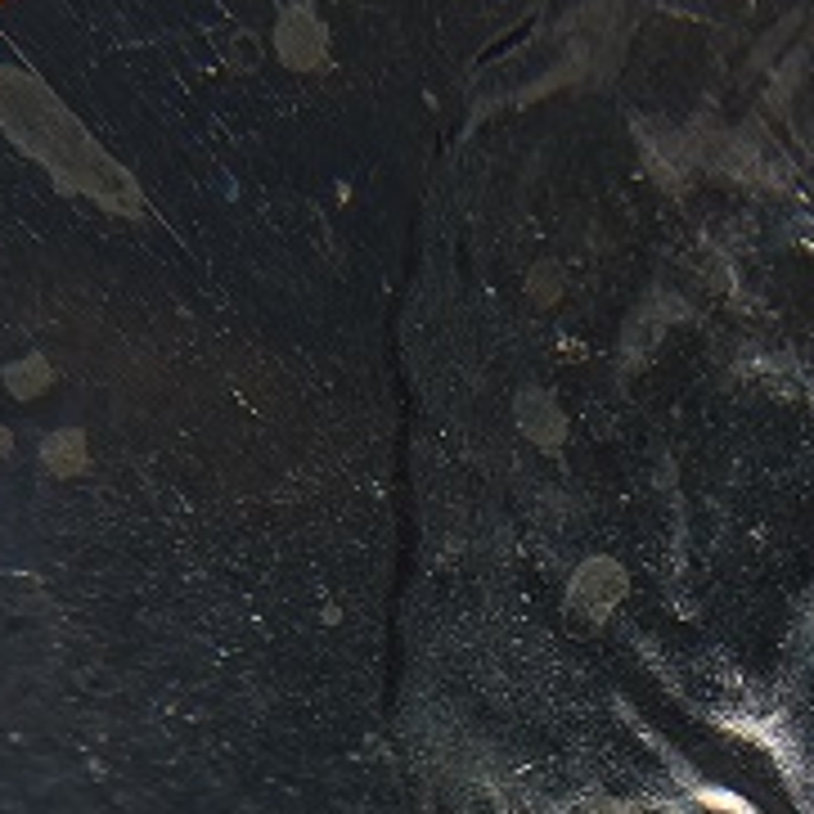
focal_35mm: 99
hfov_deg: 17.1
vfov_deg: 16.9
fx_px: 2634
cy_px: 922
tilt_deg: -81.0
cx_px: 843
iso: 32
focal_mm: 4.15
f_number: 2.2
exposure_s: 1/120
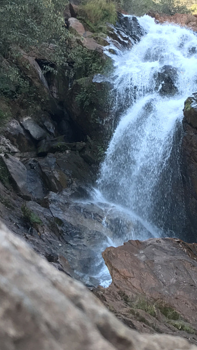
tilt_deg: +9.5
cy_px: 214
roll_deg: -1.2
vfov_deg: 29.3
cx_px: 127
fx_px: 669
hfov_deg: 16.7
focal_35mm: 72
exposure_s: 1/120
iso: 32
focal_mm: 3.99
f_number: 1.8
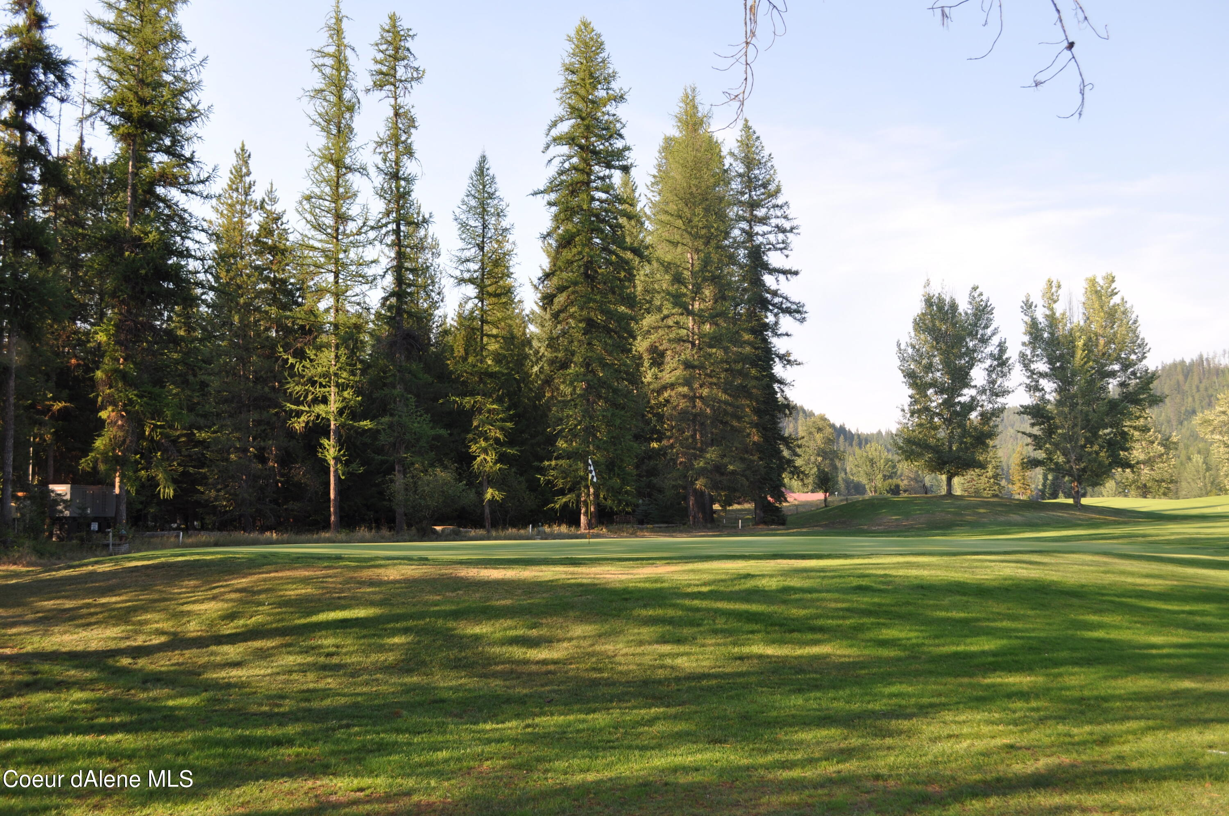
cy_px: 408
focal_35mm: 33
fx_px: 1125
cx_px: 614
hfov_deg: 57.3
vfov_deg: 39.9
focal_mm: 22
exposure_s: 1/200
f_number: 7.1
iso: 200
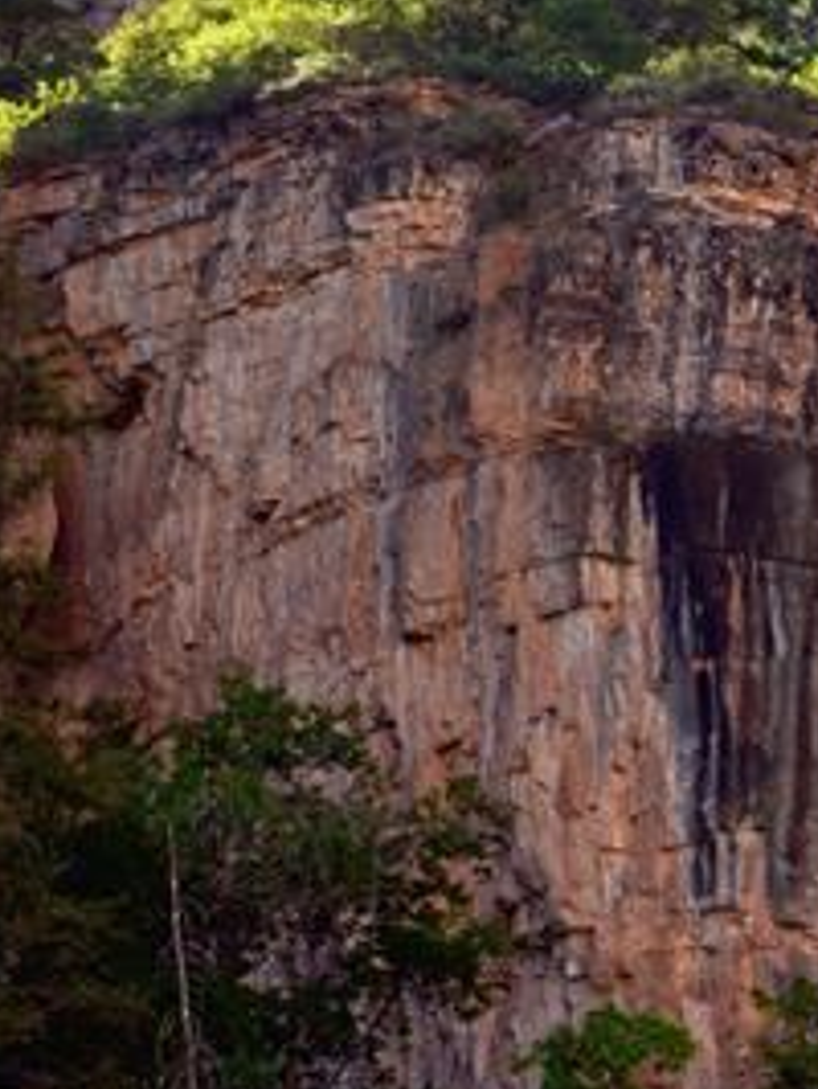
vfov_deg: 13.5
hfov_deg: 10.1
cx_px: 994
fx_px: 4573
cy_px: 782
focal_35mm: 145
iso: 200
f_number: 7.1
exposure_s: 1/200
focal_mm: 35
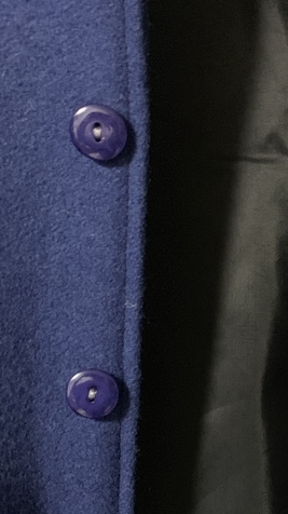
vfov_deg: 33.4
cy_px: 406
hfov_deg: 17.9
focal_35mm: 61
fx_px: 830
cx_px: 416
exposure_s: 1/19
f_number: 1.8
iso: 800
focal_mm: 4.25
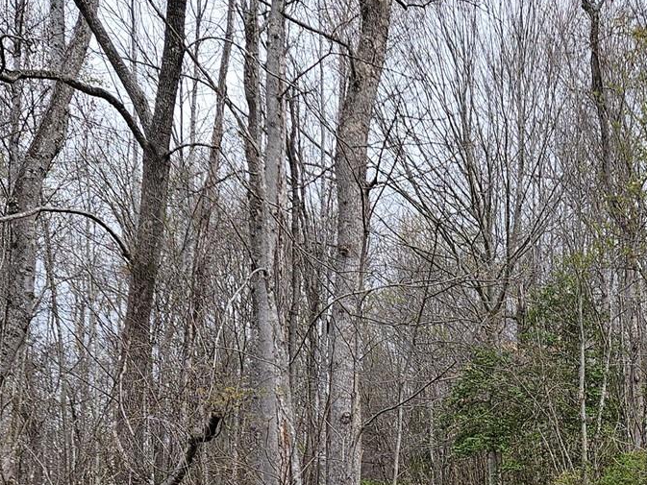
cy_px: 648
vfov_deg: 19.3
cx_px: 548
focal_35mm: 70
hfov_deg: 27.0
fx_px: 1309
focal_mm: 5.4
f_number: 1.8
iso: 25
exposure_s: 1/944
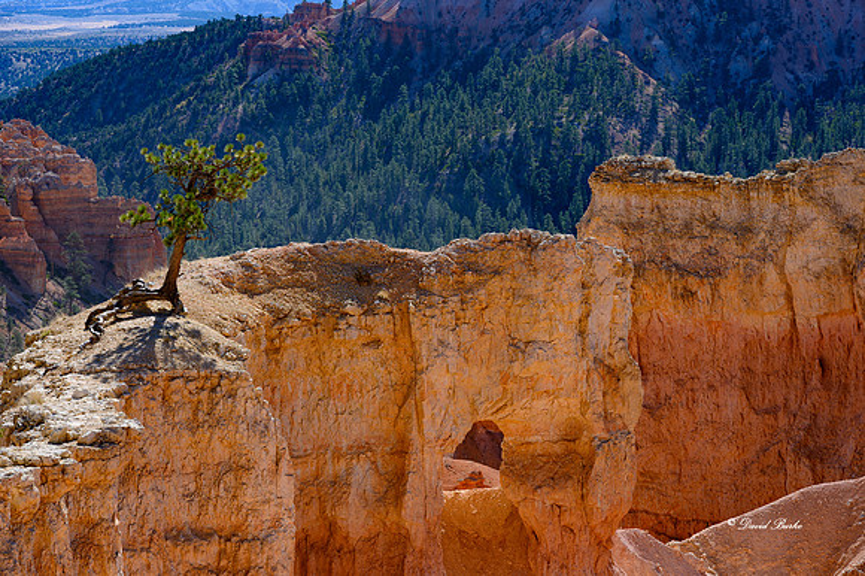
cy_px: 288
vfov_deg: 11.4
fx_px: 2882
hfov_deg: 17.1
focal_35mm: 120
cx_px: 432
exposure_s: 1/125
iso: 100
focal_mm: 120
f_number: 11
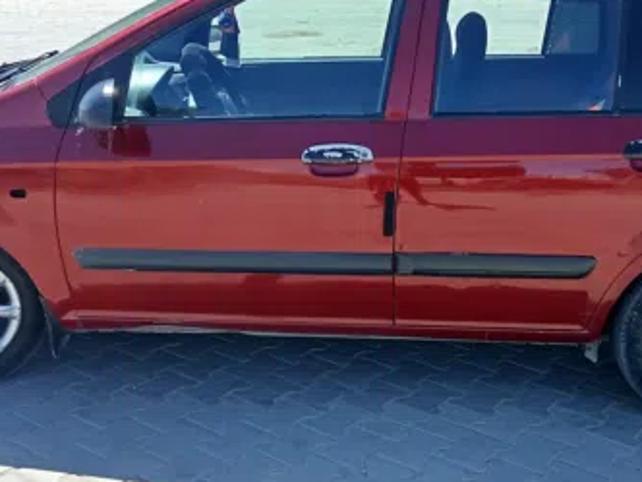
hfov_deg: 35.5
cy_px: 180
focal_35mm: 54
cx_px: 354
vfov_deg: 26.9
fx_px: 1002
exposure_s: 1/649
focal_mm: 2.78
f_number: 2
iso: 100
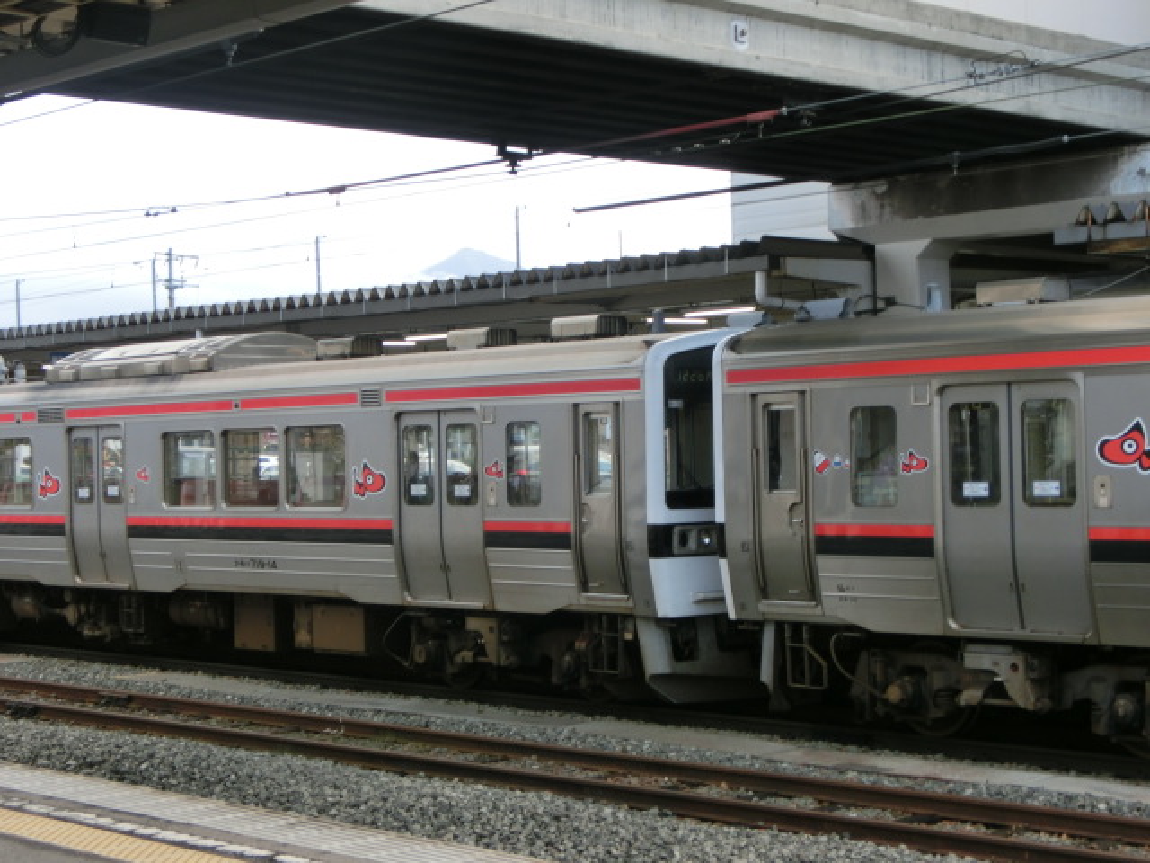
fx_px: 2093
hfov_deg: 30.7
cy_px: 432
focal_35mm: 63
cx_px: 575
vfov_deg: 23.3
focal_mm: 11.17
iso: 80
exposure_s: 1/125
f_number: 4.6
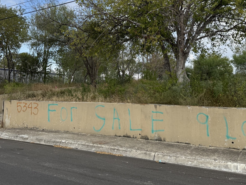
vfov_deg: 39.0
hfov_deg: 51.3
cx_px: 134
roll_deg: -1.1
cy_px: 56
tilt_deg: +6.8
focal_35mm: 36
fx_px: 256
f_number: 1.78
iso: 100
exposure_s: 1/3953
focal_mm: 6.76
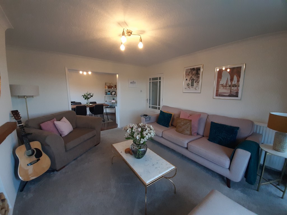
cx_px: 144
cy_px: 108
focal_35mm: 13
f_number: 2.2
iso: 160
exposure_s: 1/50
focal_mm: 1.42
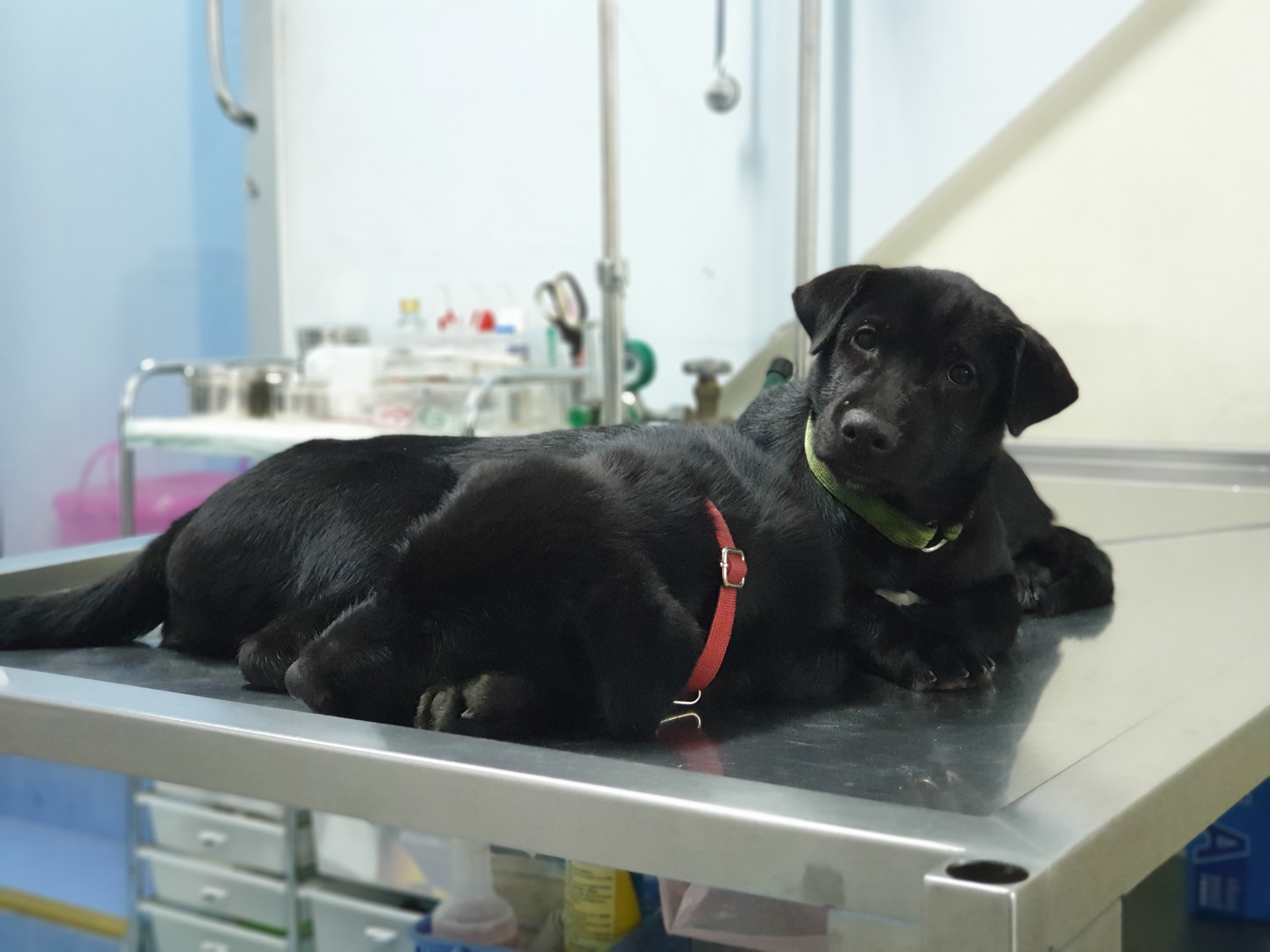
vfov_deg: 28.0
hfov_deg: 36.8
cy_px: 476
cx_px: 635
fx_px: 1908
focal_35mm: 52
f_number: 2.4
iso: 400
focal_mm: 6
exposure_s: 1/25
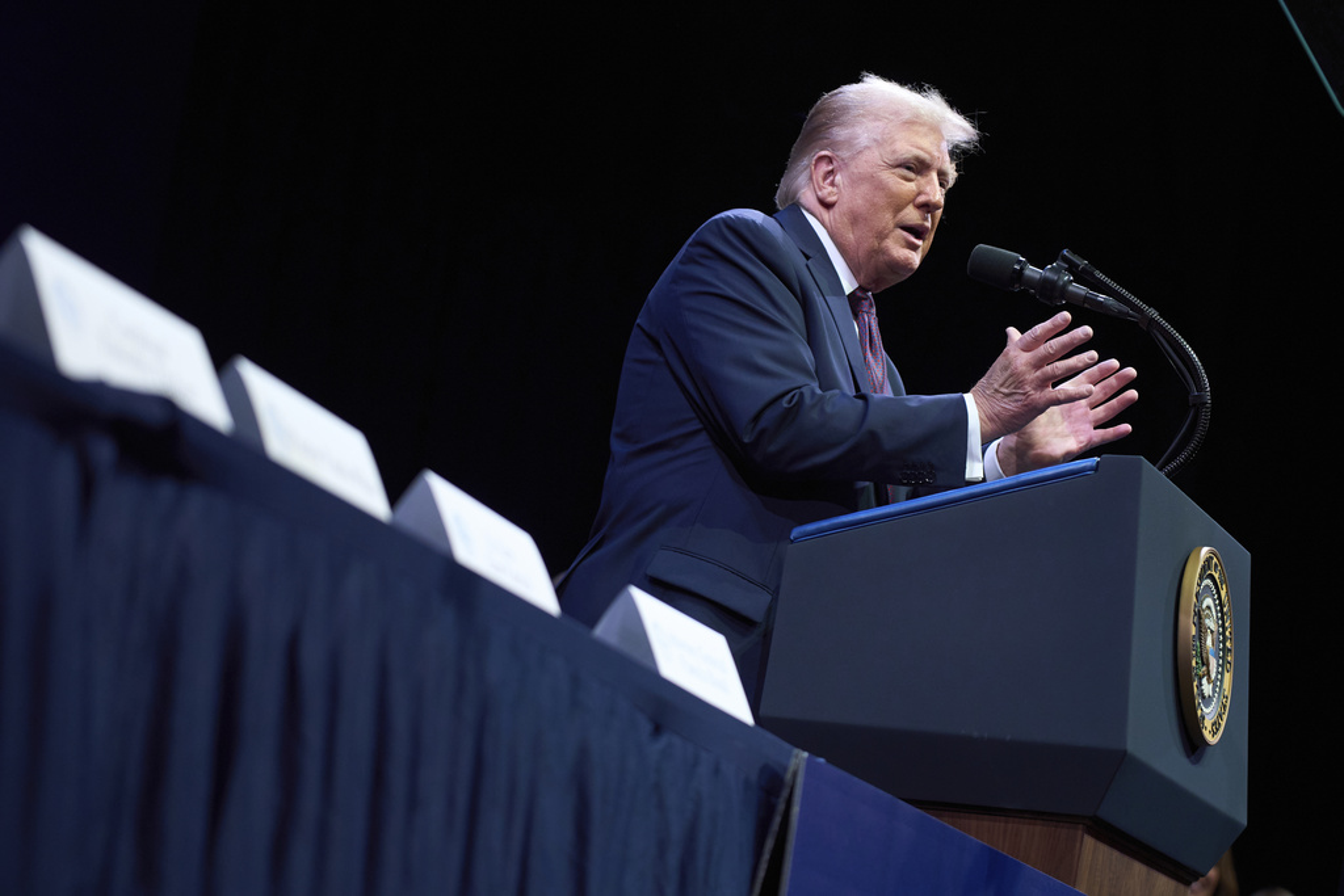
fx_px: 4294
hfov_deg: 17.8
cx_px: 672
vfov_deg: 11.9
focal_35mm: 115
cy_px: 448
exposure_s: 1/400
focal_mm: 115
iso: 2500
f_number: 4
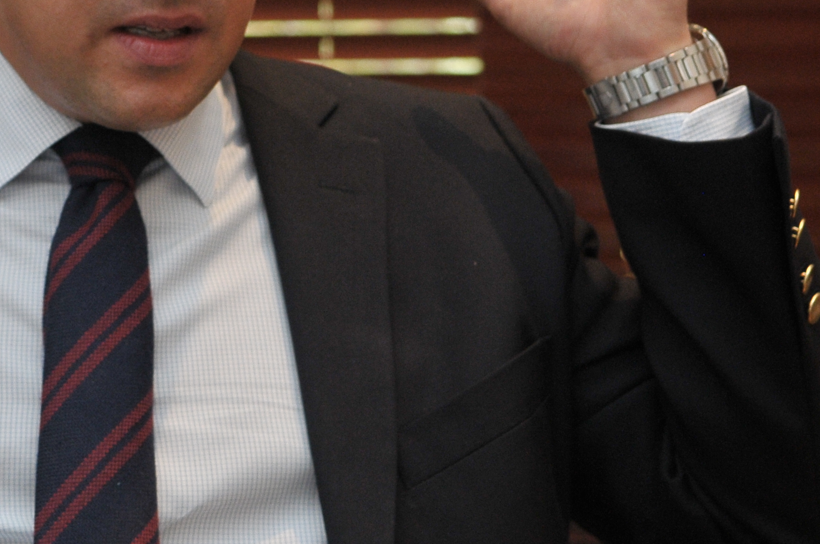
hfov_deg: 16.2
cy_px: 32
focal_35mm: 125
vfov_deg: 10.9
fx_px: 2844
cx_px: 53
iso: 500
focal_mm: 34
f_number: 2.8
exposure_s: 1/100
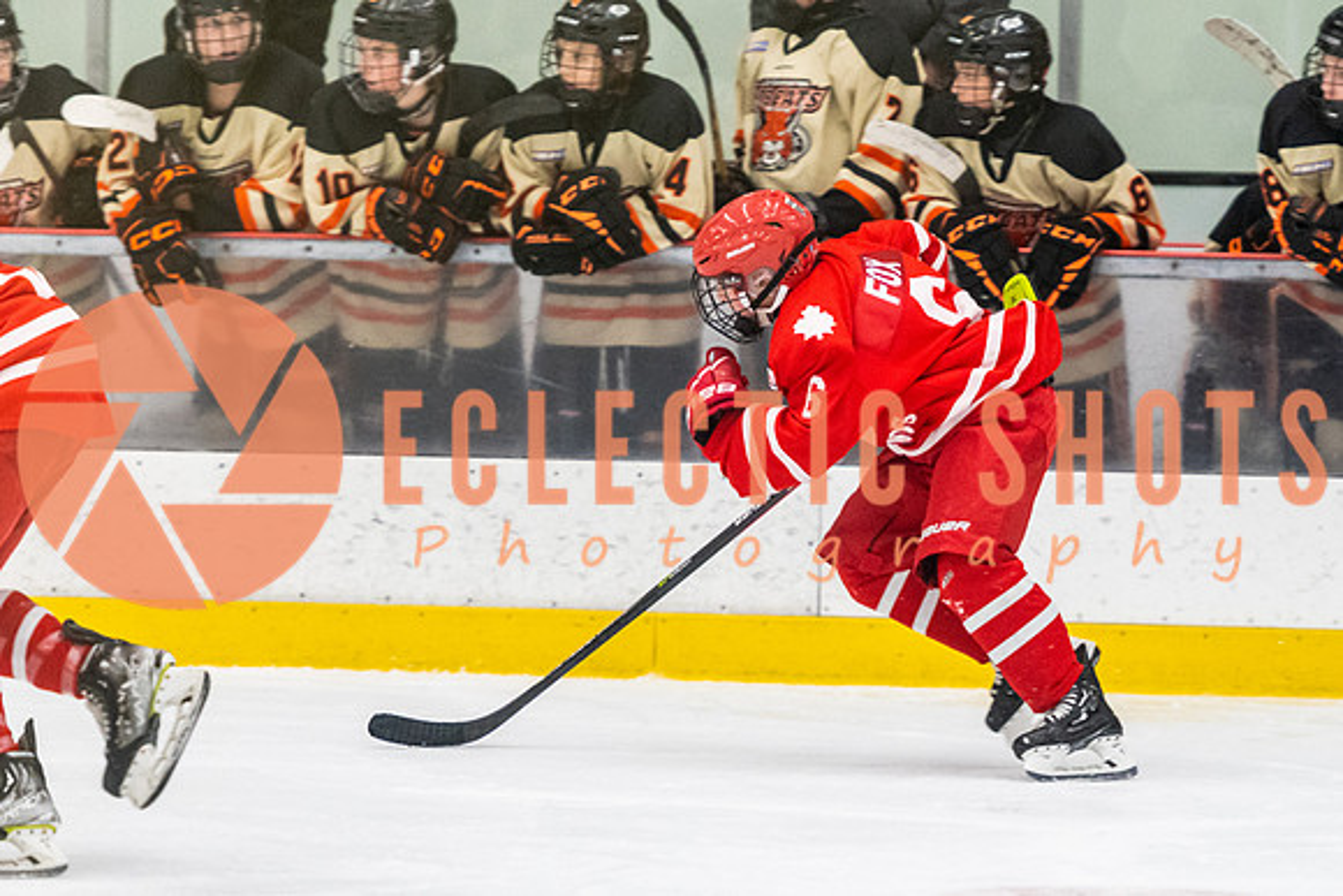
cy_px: 784
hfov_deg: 6.8
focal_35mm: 303
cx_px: 844
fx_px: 11299
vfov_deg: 4.5
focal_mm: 170
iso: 3200
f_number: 3.2
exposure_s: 1/640
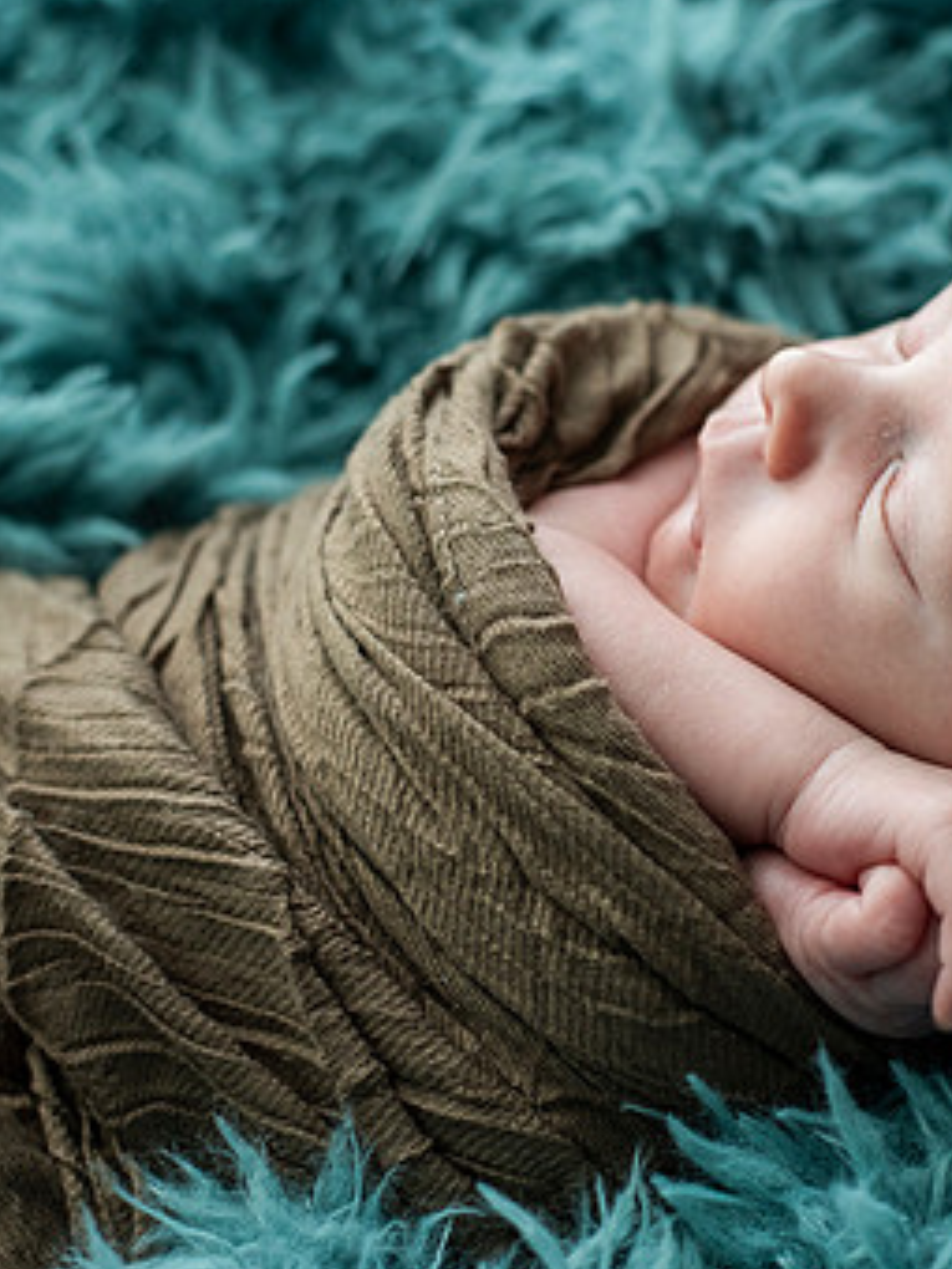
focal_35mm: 82
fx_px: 3007
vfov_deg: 23.8
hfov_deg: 17.9
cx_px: 717
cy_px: 580
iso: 1000
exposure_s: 1/250
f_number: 3.2
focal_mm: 50
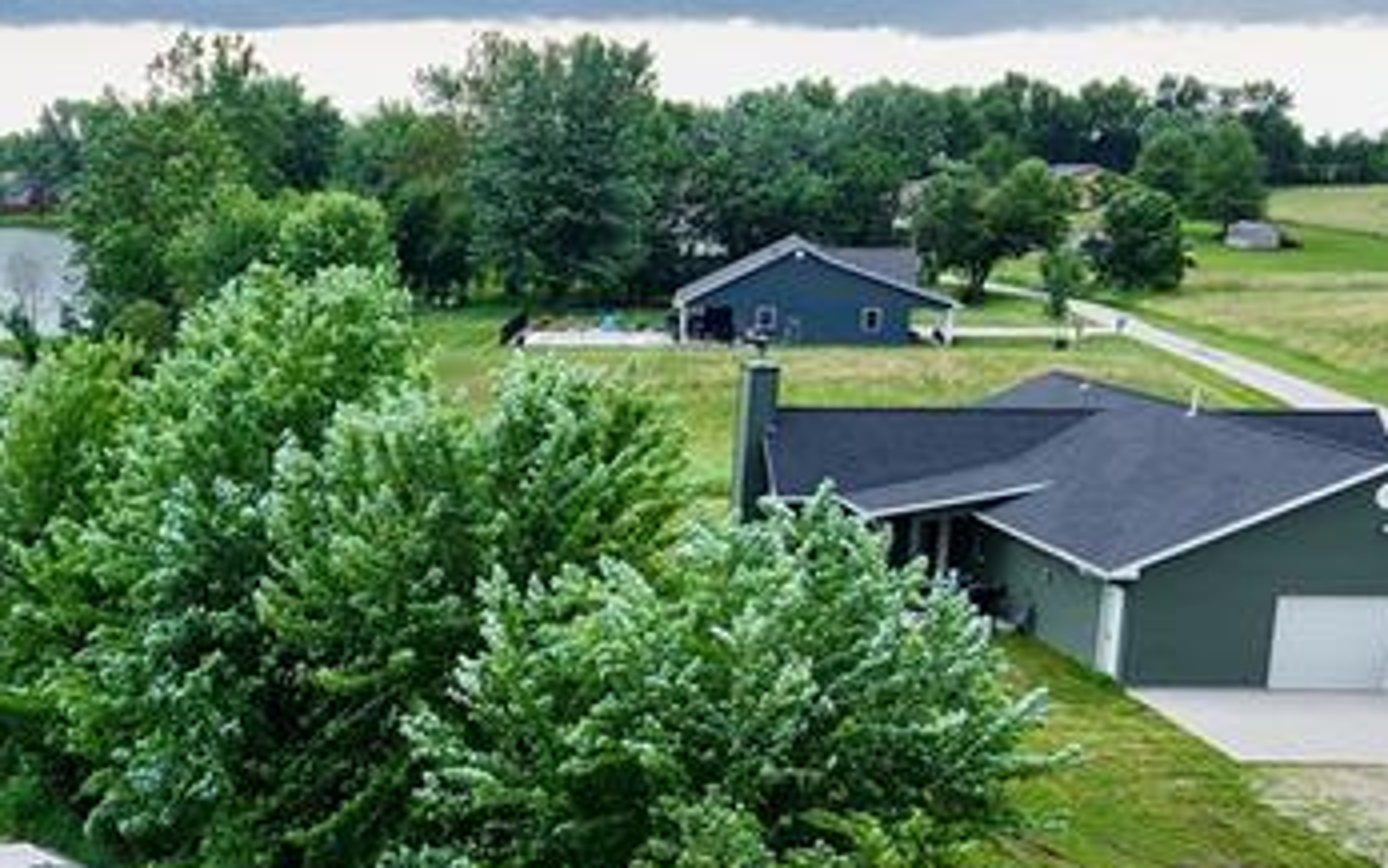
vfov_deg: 16.9
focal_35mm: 75
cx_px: 88
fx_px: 2838
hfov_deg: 26.4
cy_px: 928
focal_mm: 8.67
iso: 370
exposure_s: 1/800
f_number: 1.8
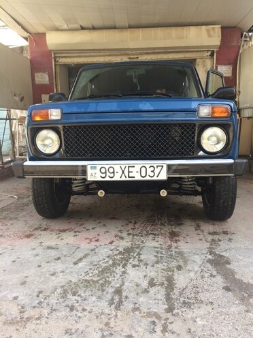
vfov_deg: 61.7
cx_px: 126
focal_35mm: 29
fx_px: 283
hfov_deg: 48.2
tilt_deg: -12.3
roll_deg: +2.6
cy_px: 169
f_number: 2.2
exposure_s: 1/100
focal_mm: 4.15
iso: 40
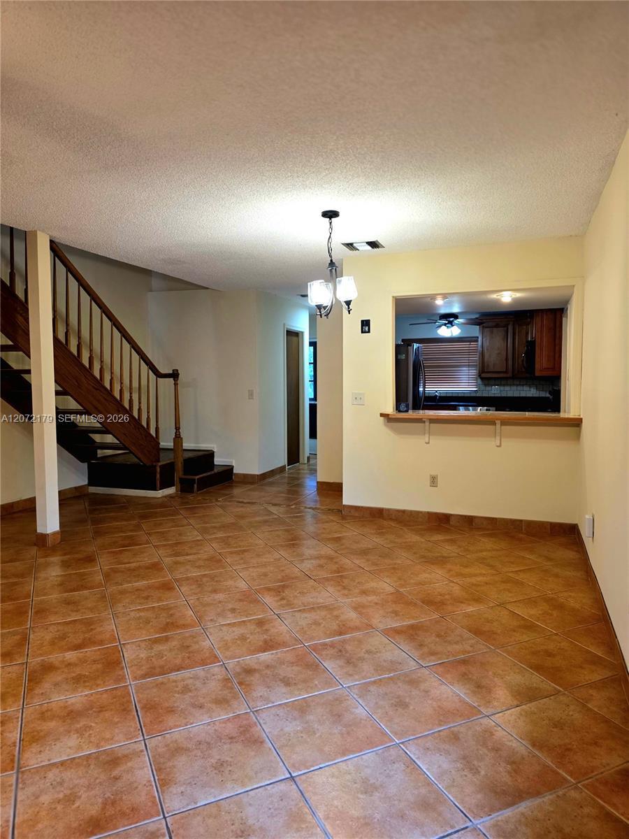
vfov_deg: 73.9
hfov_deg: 58.9
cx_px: 314
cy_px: 420
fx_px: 557
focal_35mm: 23
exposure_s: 1/120
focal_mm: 6.3
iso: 250
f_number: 1.7
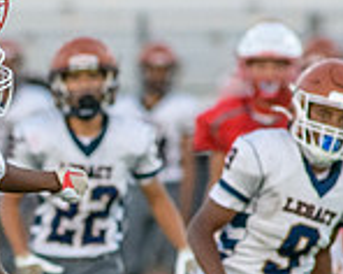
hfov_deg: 1.8
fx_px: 11203
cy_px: 294
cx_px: -9
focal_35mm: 1105
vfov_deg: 1.4
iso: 4000
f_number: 5
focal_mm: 300
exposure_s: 1/6400
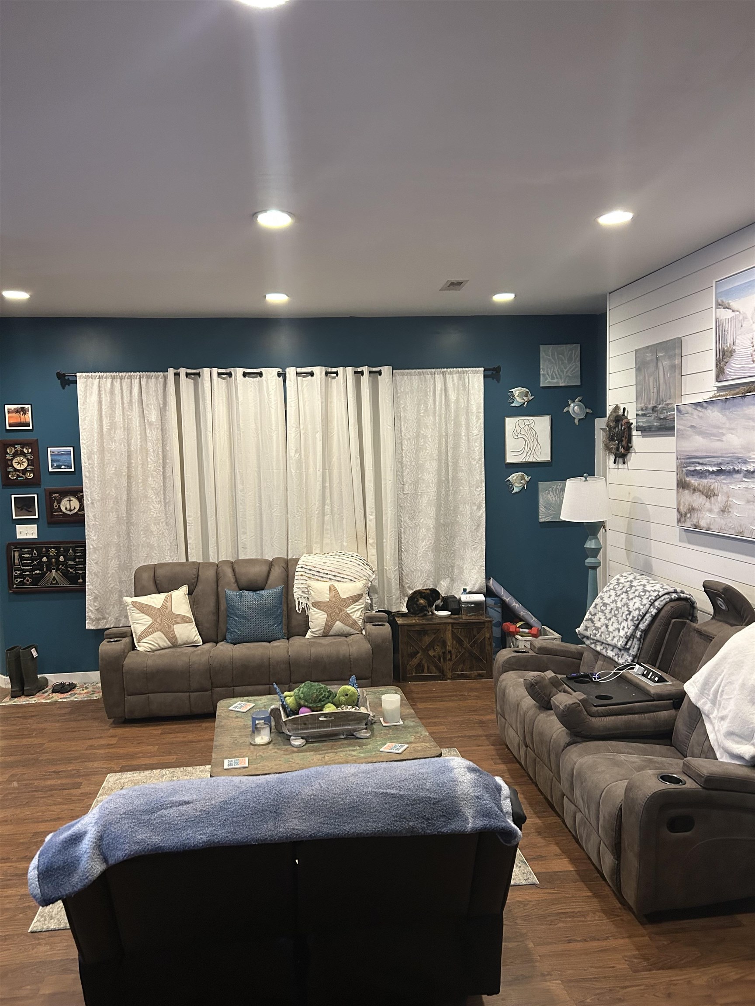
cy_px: 503
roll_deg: +0.6
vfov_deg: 67.3
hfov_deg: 53.1
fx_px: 756
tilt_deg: -4.2
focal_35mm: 26
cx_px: 378
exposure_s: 1/60
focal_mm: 5.7
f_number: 1.5
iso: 400
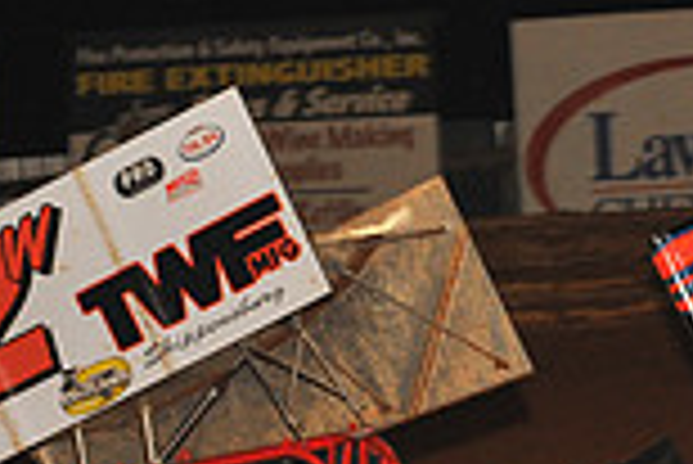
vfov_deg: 3.7
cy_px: 466
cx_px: 819
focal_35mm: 377
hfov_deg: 5.4
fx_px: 7264
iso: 1000
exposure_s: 1/320
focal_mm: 100
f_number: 6.3
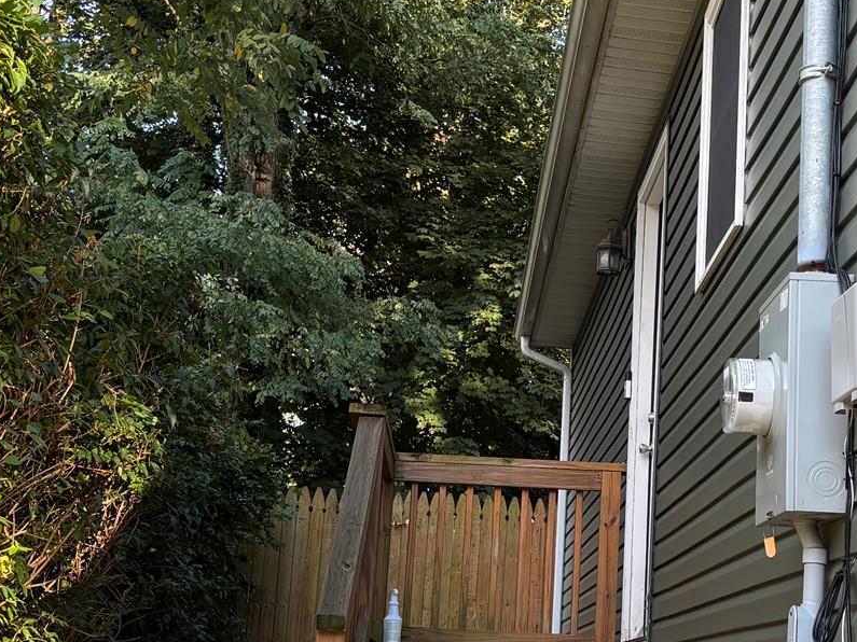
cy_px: 418
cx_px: 557
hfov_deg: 28.8
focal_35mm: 67
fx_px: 1658
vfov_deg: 21.9
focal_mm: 5.96
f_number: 1.6
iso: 50
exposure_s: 1/289
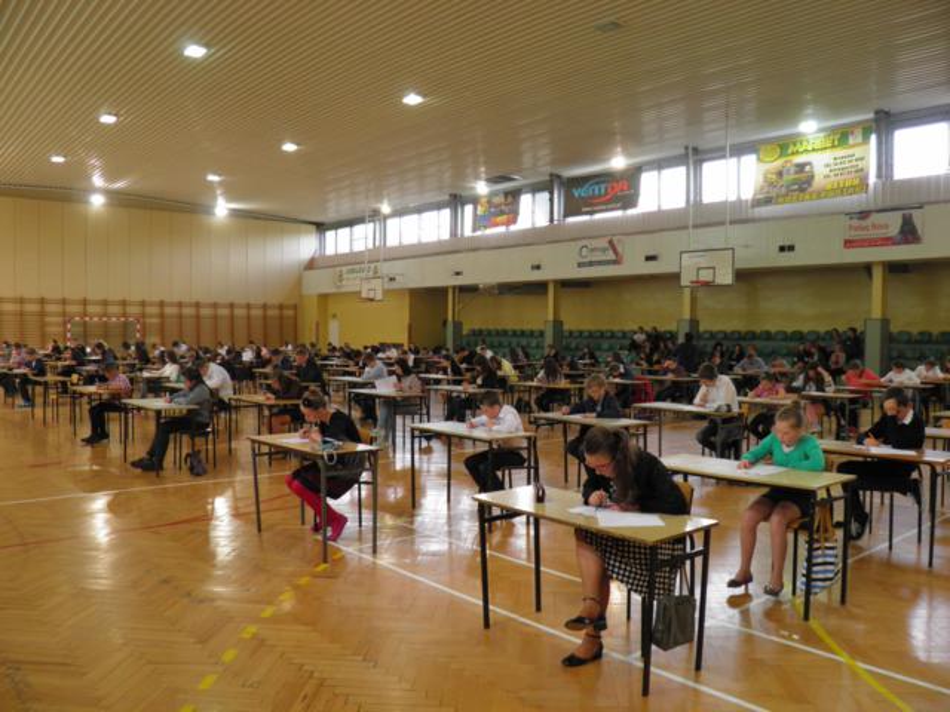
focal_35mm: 28
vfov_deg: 49.7
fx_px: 768
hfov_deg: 63.4
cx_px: 475
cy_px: 356
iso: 100
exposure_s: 1/30
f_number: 2.8
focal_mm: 4.9
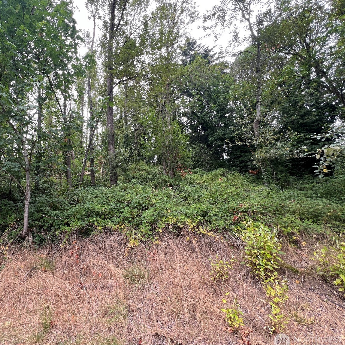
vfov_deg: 87.4
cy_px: 174
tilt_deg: +21.4
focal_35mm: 16
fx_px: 180
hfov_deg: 84.0
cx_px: 111
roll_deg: +0.4
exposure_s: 1/99
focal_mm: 1.57
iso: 40
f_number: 1.8
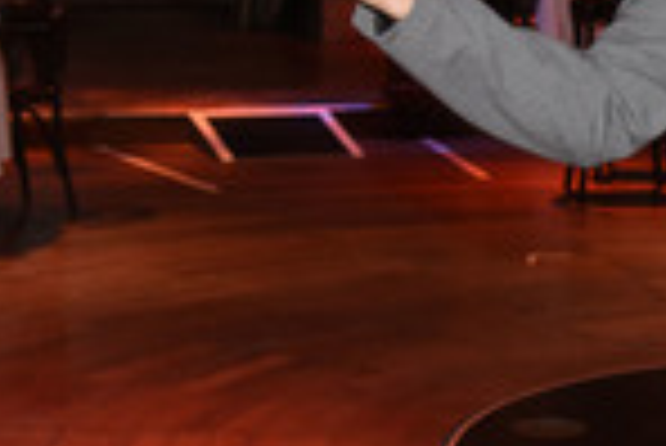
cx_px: 799
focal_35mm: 140
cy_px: 113
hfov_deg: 14.2
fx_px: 2592
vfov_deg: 9.8
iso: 2500
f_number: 6.3
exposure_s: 1/60
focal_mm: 46
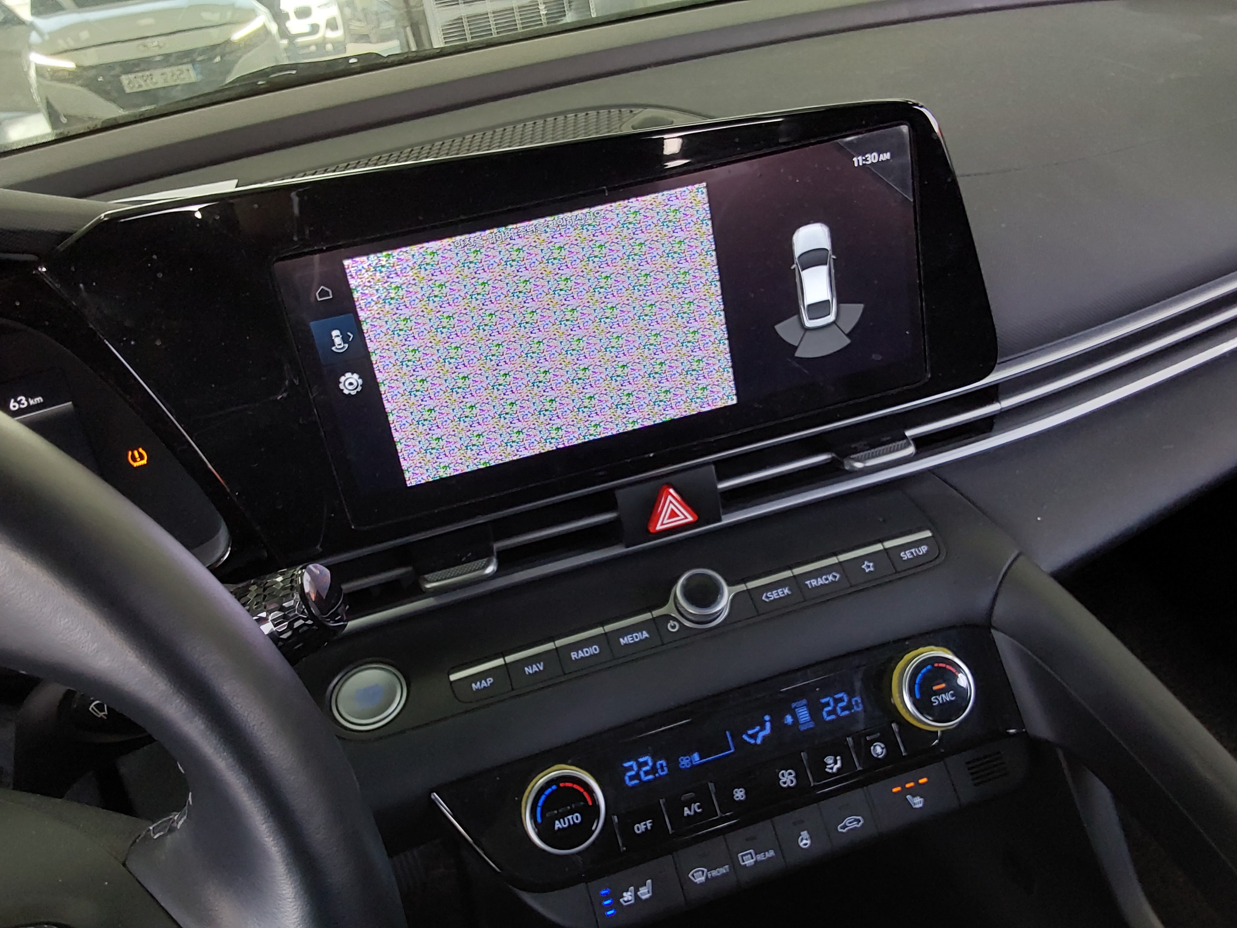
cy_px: 464
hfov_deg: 63.4
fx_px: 1001
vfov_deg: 49.7
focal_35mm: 28
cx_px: 618
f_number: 1.9
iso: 80
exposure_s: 1/60
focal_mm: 2.91
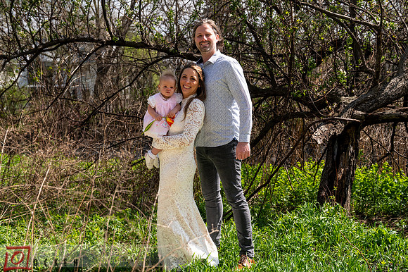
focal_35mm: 63
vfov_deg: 21.6
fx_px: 710
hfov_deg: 32.0
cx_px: 211
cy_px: 105
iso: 320
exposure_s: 1/1600
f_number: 5
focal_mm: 51
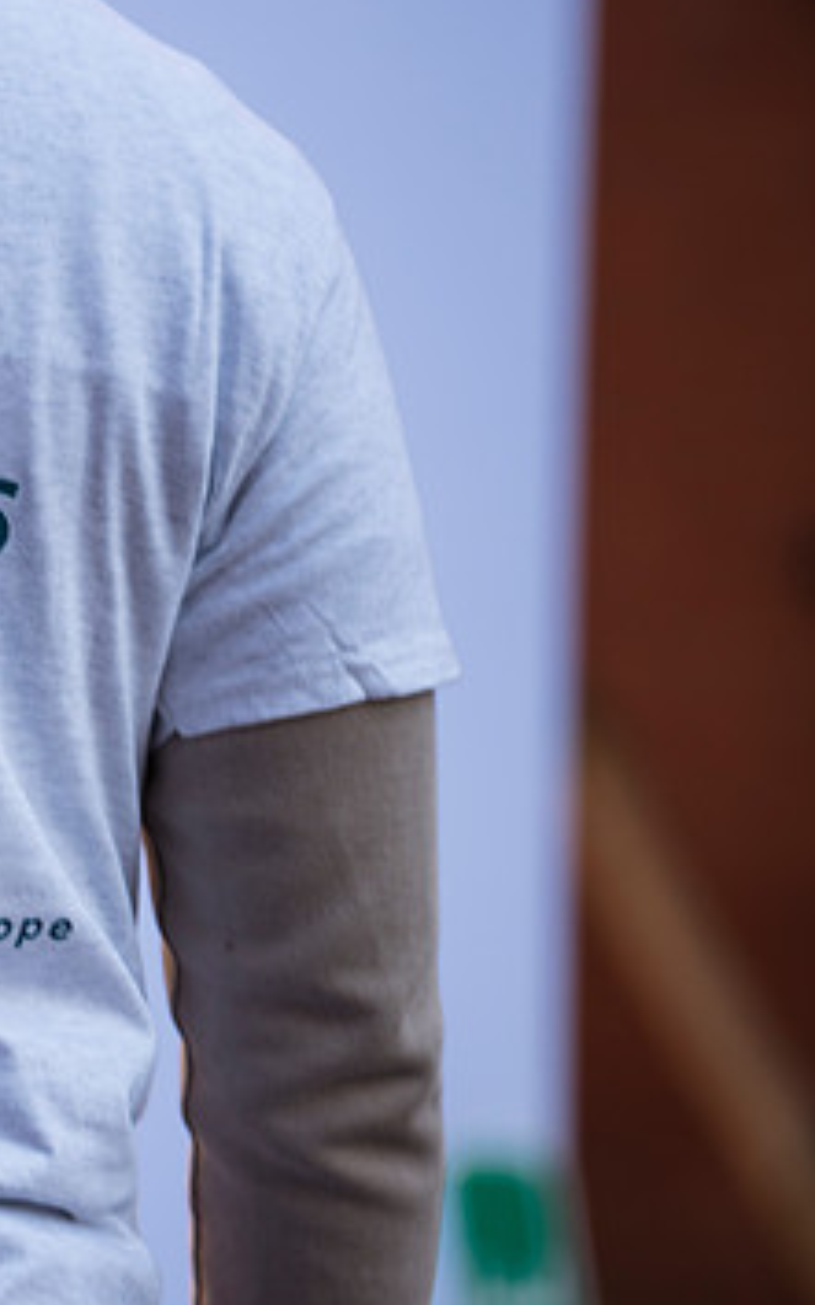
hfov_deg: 3.7
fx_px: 12484
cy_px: 665
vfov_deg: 6.0
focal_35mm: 351
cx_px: -199
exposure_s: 1/200
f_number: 4
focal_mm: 210
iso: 160
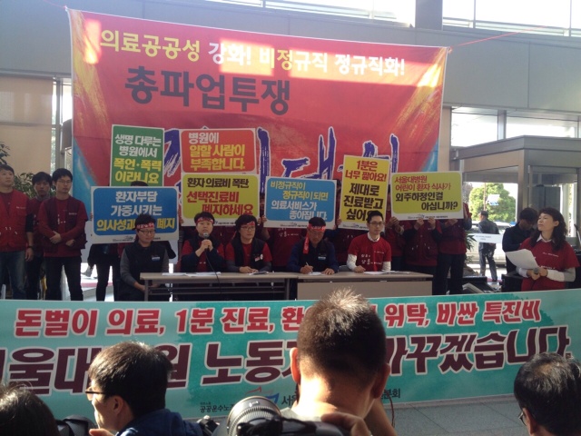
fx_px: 587
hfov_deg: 52.6
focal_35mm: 35
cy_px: 218
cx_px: 290
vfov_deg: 40.7
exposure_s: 1/120
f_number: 2.4
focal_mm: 4.28
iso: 50
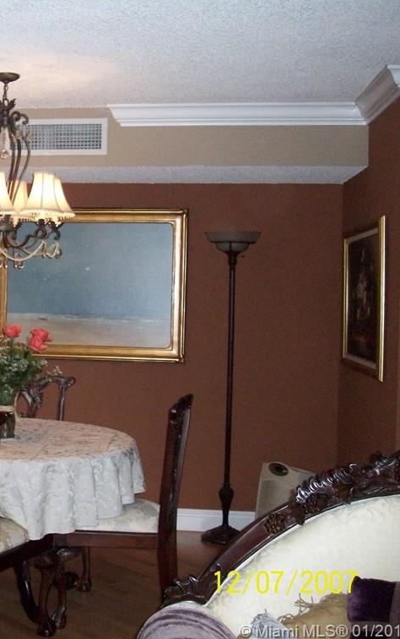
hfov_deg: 23.3
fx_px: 924
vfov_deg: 38.2
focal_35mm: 53
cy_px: 320
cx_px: -13
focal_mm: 6.2
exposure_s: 1/45
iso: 200
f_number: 2.8
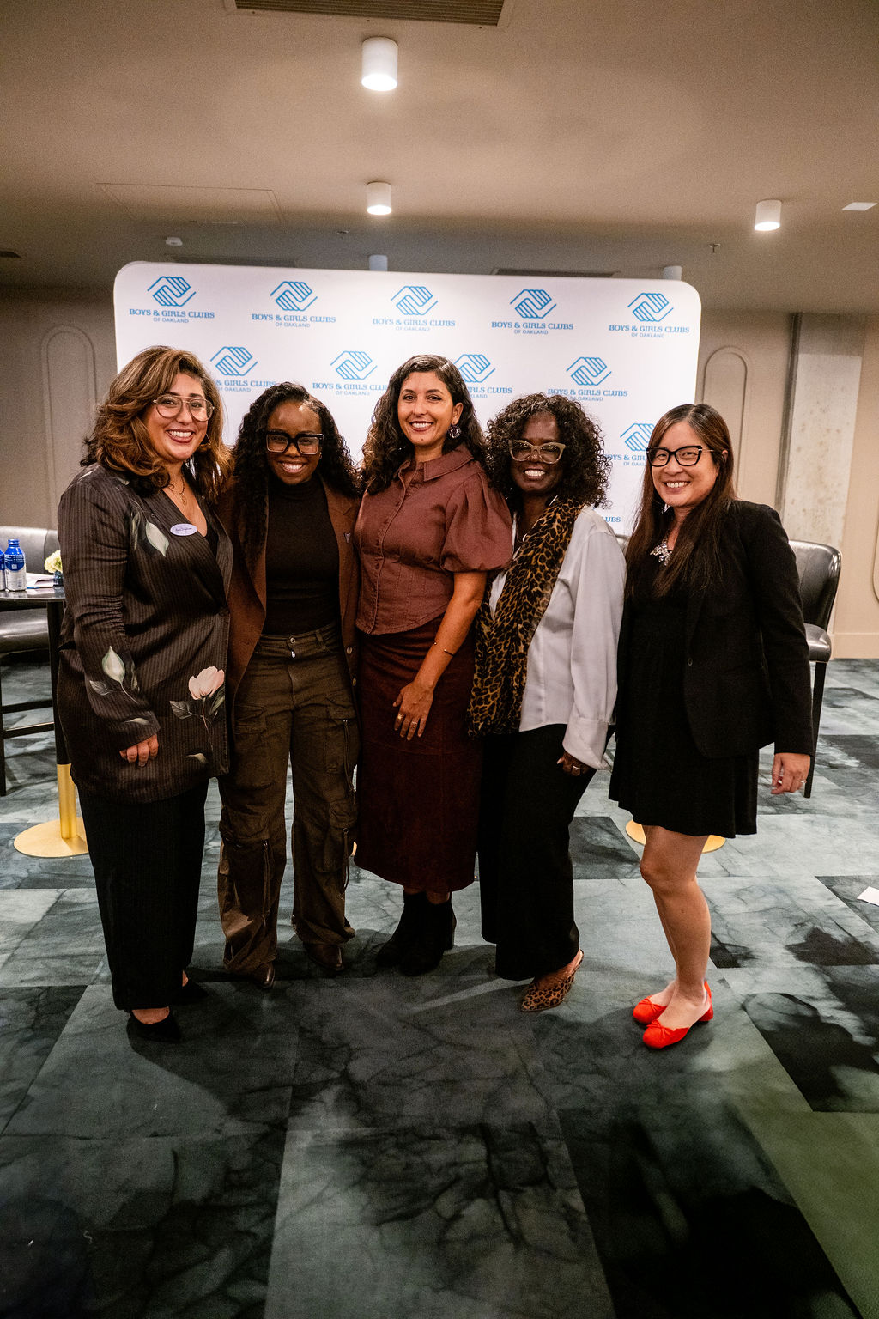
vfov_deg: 73.7
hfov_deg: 53.1
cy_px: 660
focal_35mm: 24
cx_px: 440
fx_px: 879
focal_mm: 24
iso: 2500
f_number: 2.8
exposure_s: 1/125
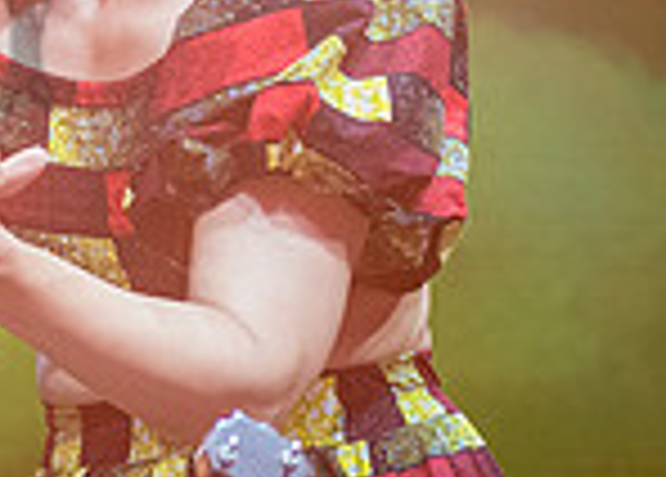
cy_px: -235
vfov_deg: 3.4
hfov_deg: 4.7
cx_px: -291
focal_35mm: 424
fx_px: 8027
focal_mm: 86
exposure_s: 1/320
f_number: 4
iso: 4000
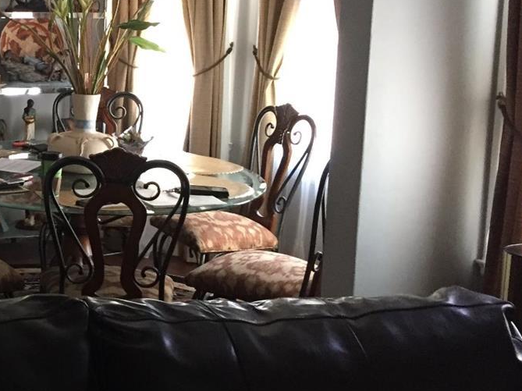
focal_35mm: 65
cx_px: -55
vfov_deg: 22.4
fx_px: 980
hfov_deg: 27.3
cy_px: 96
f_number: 2.2
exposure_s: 1/30
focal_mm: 4.15
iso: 250
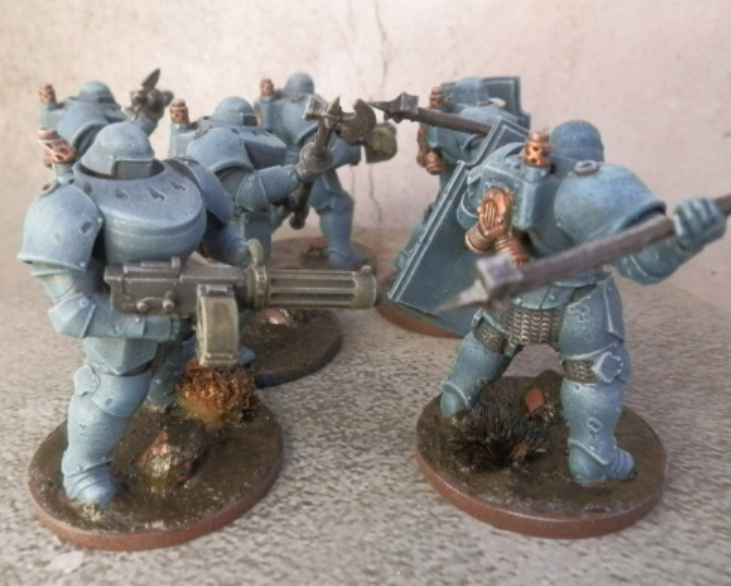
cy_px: 294
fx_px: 649
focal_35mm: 30
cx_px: 355
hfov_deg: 58.7
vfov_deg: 48.5
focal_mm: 5
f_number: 3.1
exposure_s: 1/60
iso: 400
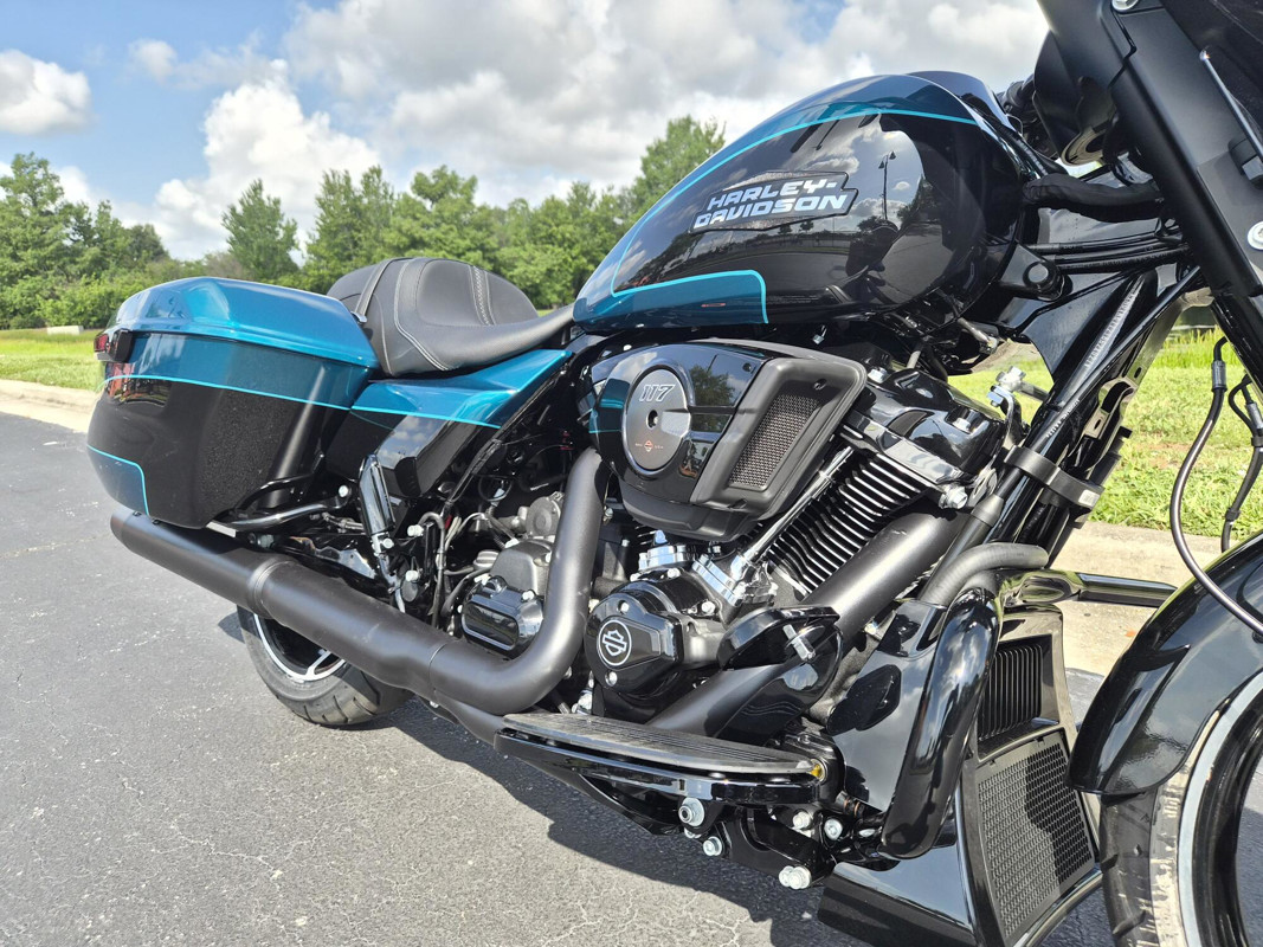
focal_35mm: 23
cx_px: 632
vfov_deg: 58.9
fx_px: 839
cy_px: 474
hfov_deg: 73.9
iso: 80
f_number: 1.8
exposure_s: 1/2728
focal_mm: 5.4
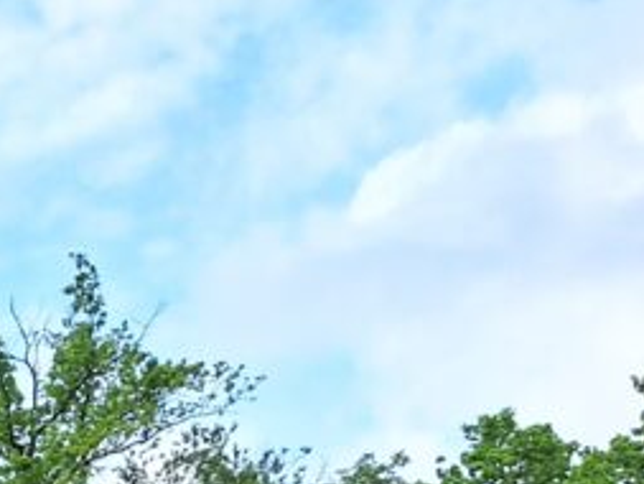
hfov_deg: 14.2
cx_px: -759
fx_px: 2029
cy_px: 1103
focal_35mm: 109
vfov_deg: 11.6
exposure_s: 1/1495
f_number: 1.8
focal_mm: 5.54
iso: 40
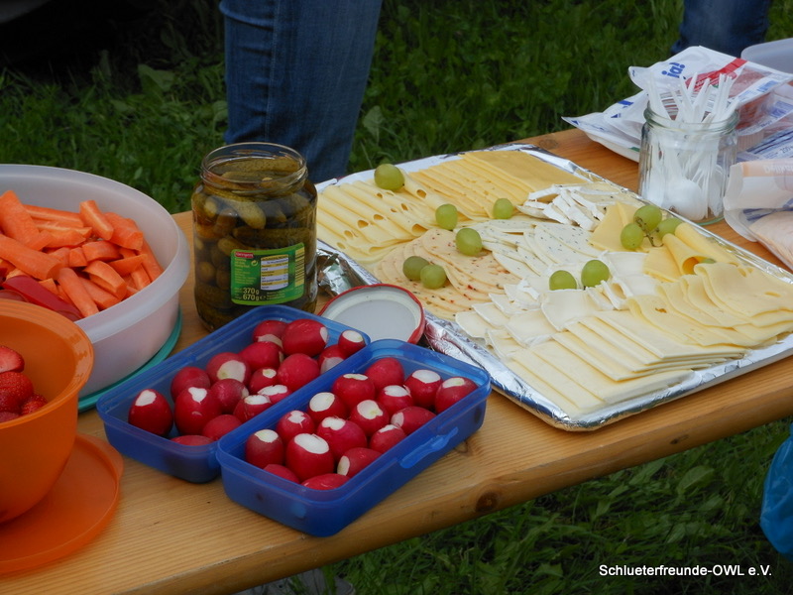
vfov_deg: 17.0
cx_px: 396
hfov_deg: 22.5
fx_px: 1993
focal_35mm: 87
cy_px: 298
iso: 80
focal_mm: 15.6
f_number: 5.3
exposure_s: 1/500
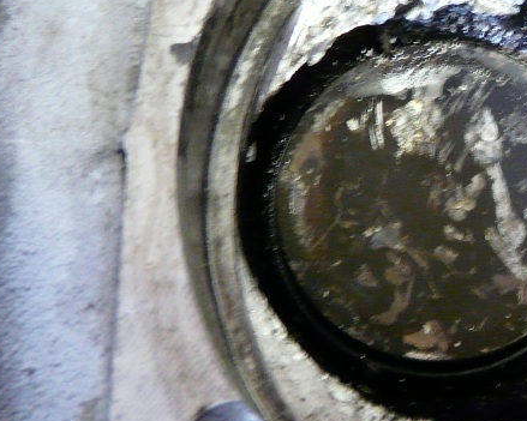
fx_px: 2012
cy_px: 197
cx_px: 565
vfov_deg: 12.0
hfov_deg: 14.6
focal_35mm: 129
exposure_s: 1/10
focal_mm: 9.5
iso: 400
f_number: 3.2
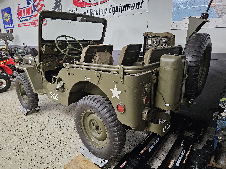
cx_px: 113
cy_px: 84
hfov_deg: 73.9
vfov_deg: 58.9
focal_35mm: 23
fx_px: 150
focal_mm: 6.3
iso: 800
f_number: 1.7
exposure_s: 1/120
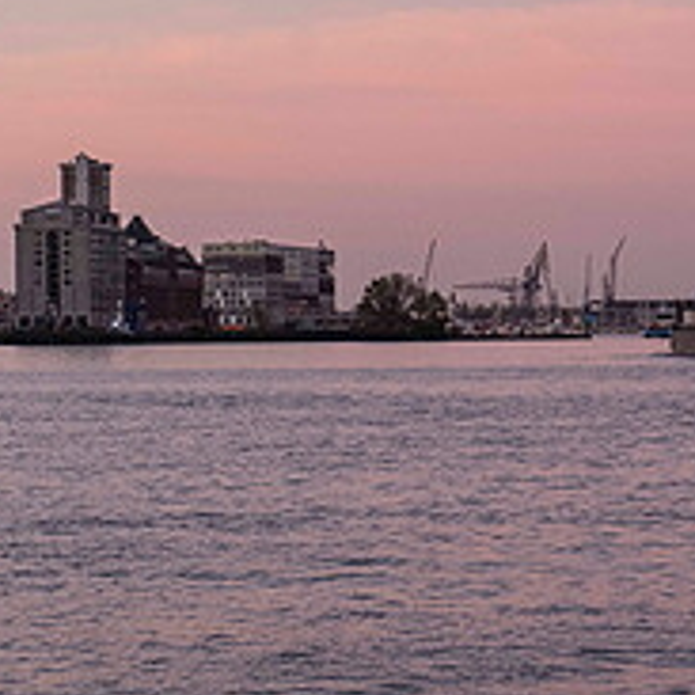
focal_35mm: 189
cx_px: 801
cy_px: 316
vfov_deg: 9.3
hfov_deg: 9.2
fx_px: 4293
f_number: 5.6
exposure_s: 1/160
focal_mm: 70
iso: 1600
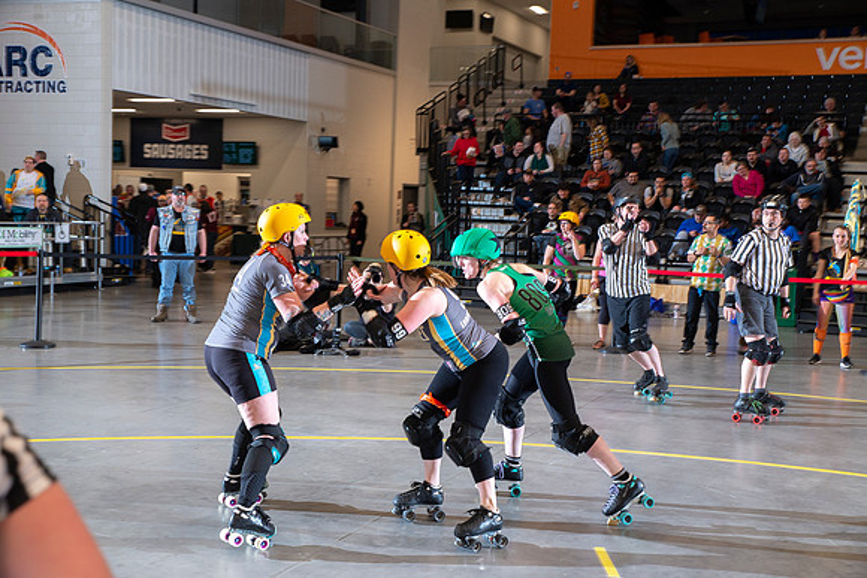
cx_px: 434
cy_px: 289
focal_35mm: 46
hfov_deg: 42.7
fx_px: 1108
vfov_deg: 29.3
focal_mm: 46
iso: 640
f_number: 5.6
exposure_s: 1/160
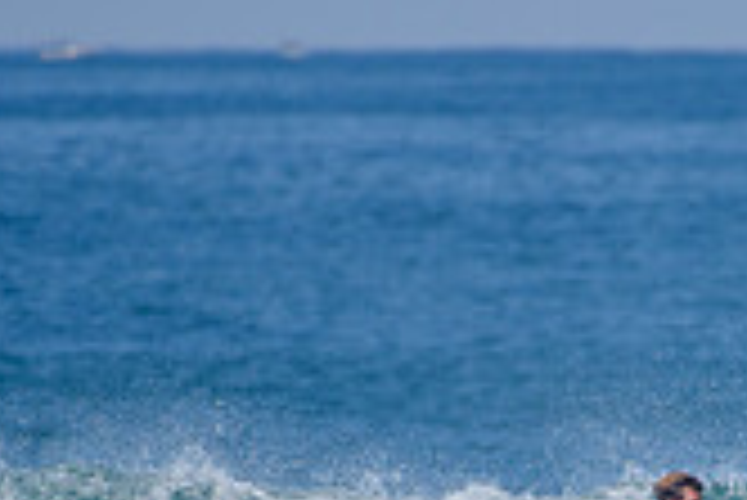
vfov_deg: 0.8
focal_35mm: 1748
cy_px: 682
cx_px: 662
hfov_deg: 1.2
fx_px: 36302
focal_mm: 500
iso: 160
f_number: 5.6
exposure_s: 1/2000
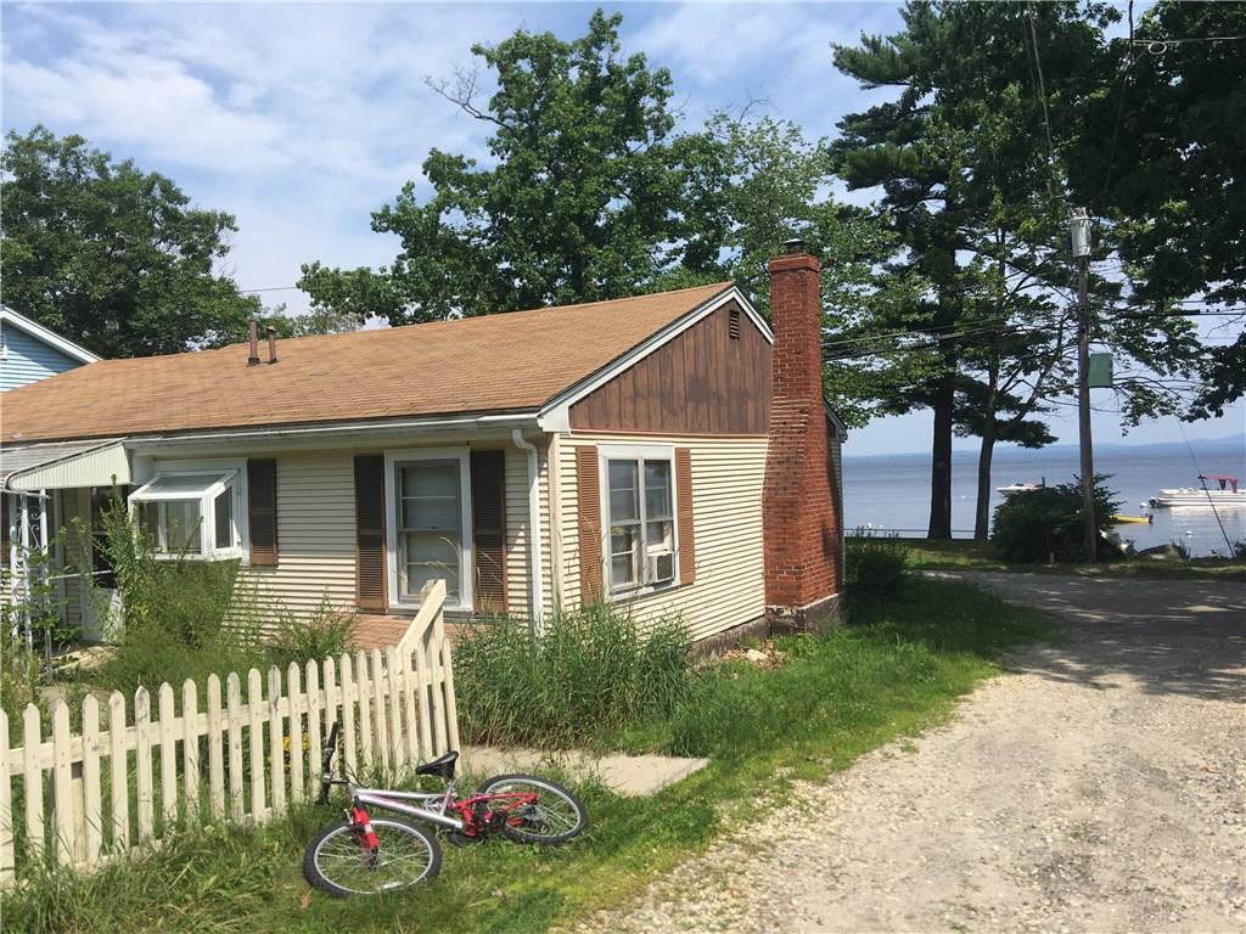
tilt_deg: +2.1
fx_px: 1044
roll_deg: +2.0
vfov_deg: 48.2
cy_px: 467
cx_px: 623
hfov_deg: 61.7
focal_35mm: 29
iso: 25
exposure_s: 1/1603
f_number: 2.2
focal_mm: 4.15
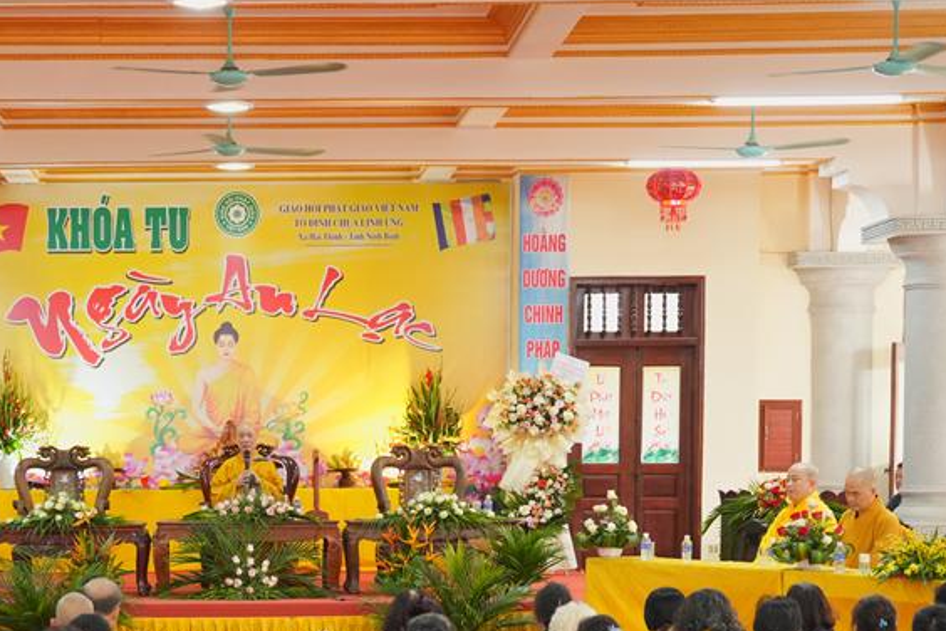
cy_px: 668
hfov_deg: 20.1
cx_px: 242
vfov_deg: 13.3
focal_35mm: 101
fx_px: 2656
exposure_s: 1/200
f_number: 2.8
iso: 2500
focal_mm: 47.5
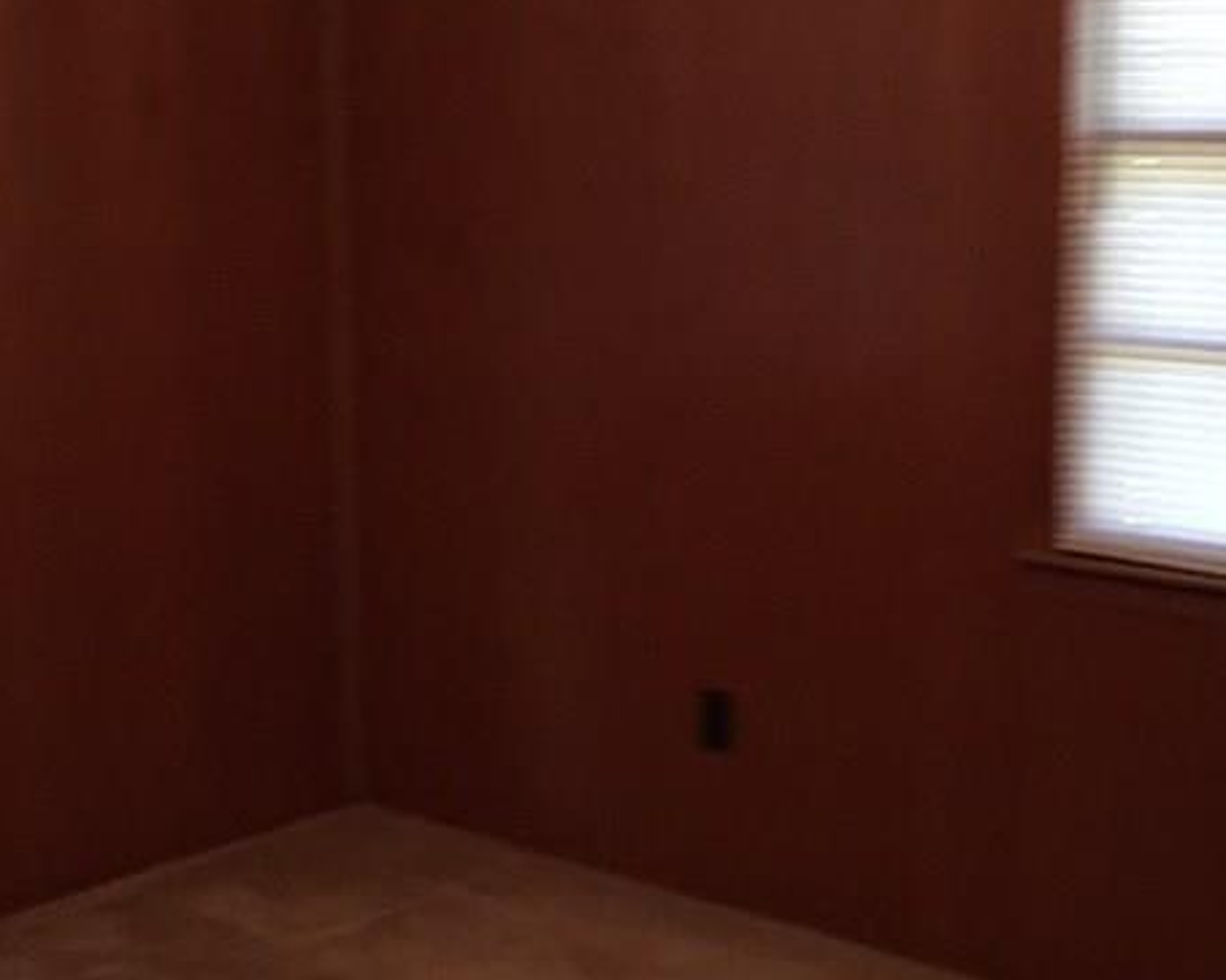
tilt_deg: -5.8
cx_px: 512
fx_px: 2321
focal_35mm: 64
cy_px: 463
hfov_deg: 29.5
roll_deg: +2.6
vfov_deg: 23.8
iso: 100
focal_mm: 4.15
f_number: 2.2
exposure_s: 1/10
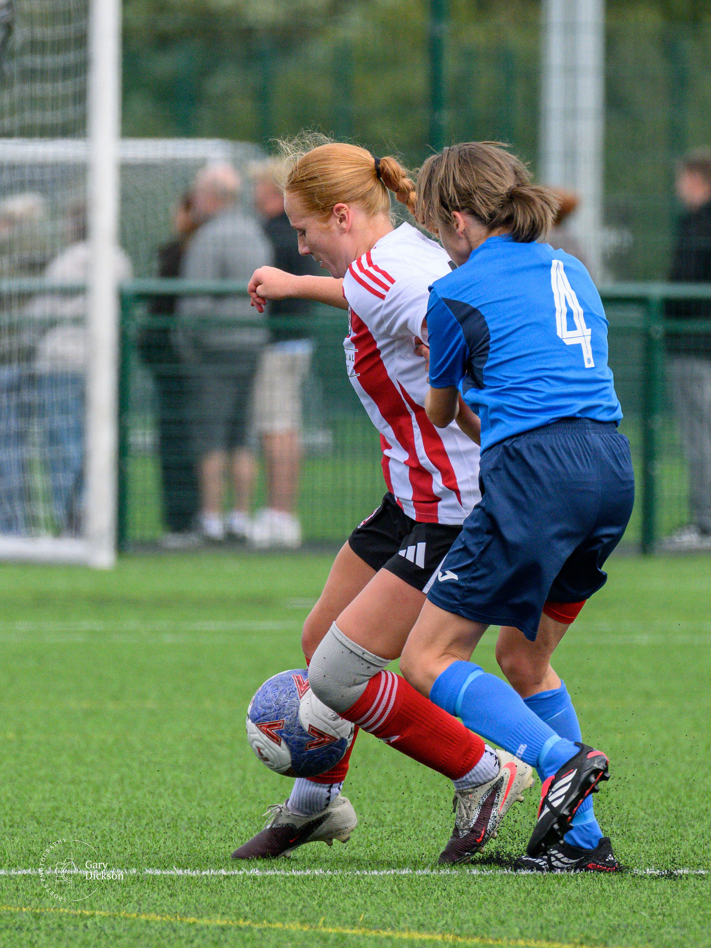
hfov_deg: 1.8
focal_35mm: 841
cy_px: 404
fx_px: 23036
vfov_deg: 2.4
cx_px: 293
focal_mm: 310
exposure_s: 1/2000
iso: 1000
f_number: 5.3
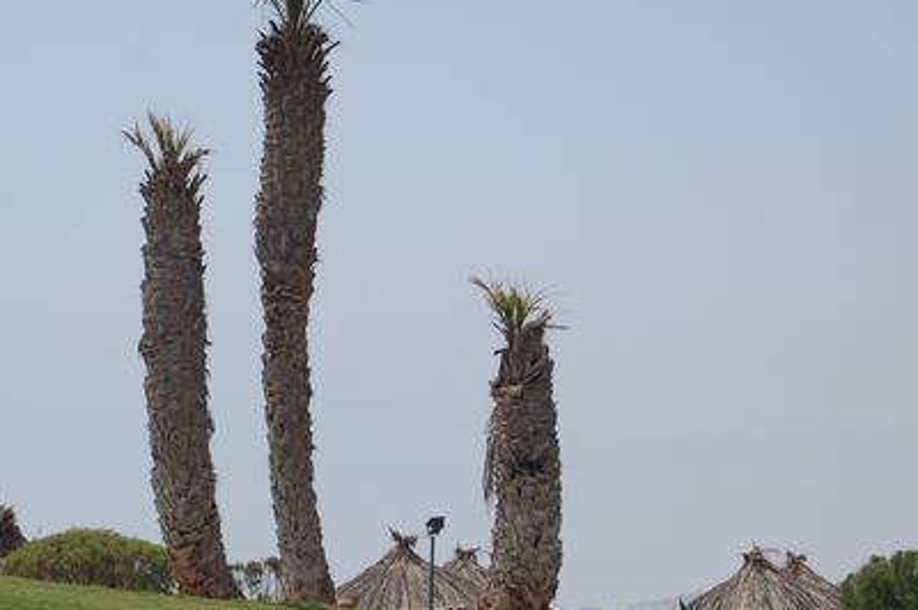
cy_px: 397
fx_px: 4204
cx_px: 360
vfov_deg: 8.3
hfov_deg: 12.5
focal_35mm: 165
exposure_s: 1/1000
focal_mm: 55
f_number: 5.6
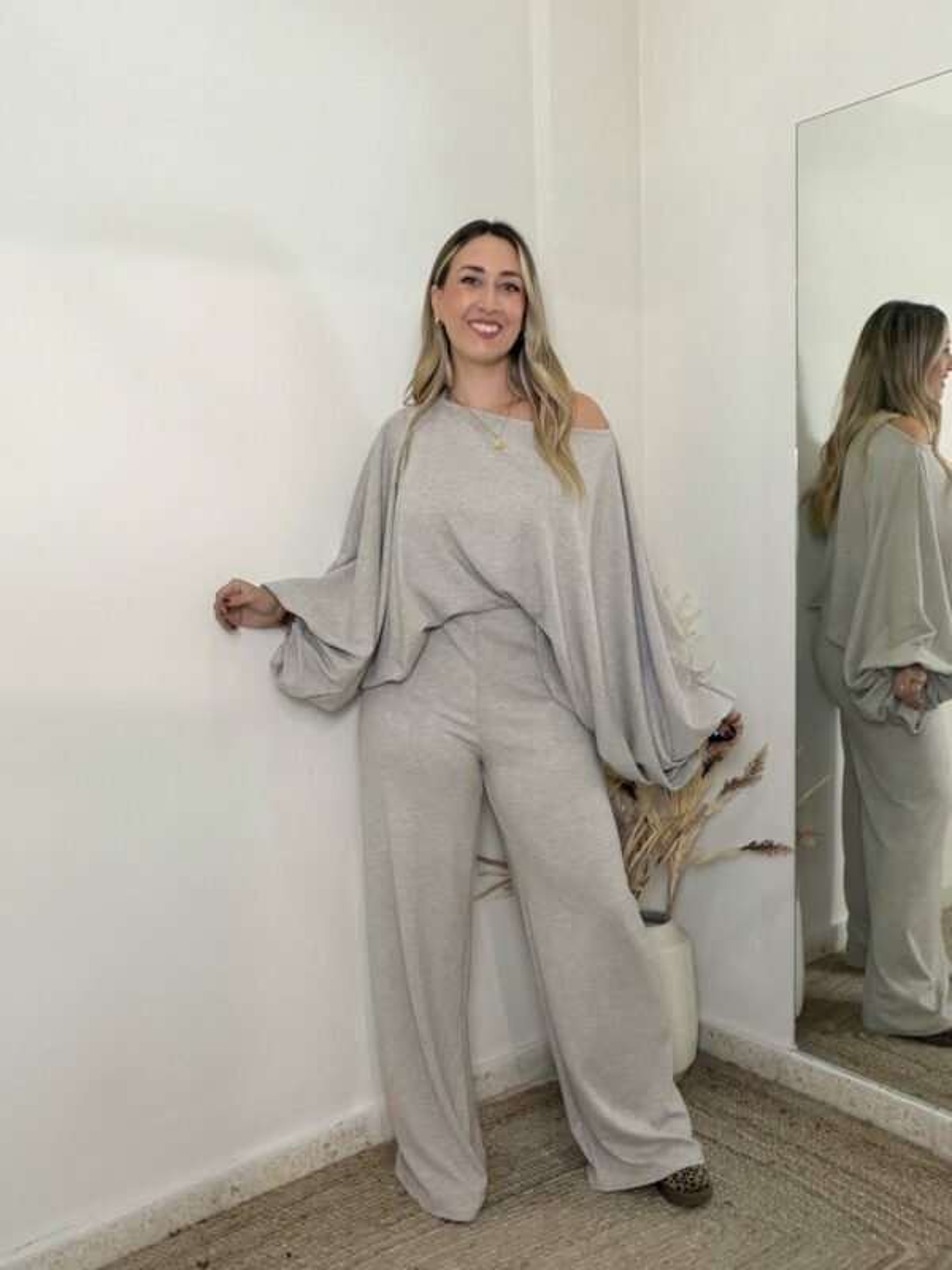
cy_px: 635
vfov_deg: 60.0
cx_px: 476
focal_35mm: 30
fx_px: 1100
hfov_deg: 46.8
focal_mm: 2.71
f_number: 1.9
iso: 160
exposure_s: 1/60
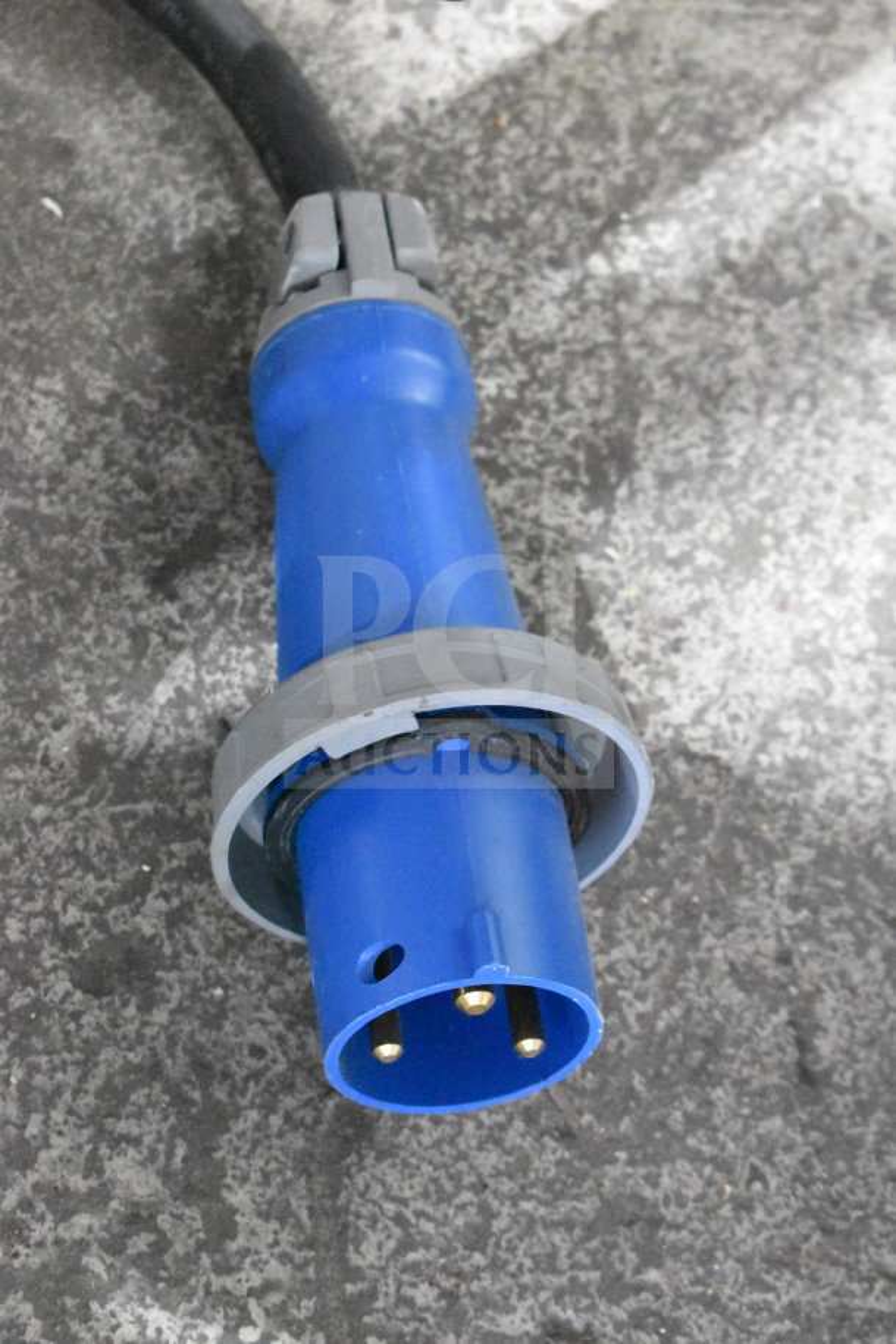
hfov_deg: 16.6
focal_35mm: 82
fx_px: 3080
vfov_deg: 24.6
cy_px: 672
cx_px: 448
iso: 18000
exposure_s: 1/100
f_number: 5.6
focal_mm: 55
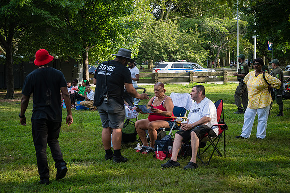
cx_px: 145
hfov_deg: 36.3
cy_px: 96
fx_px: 443
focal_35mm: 55
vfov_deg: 24.6
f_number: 3.5
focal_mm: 55
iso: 100
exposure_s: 1/200
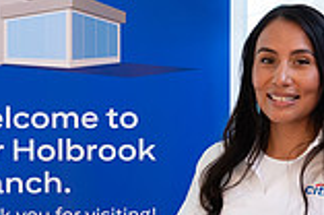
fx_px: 1329
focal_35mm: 148
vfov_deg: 9.2
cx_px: 51
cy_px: 201
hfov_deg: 13.8
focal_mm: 38
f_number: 3.5
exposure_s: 1/200
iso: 1250
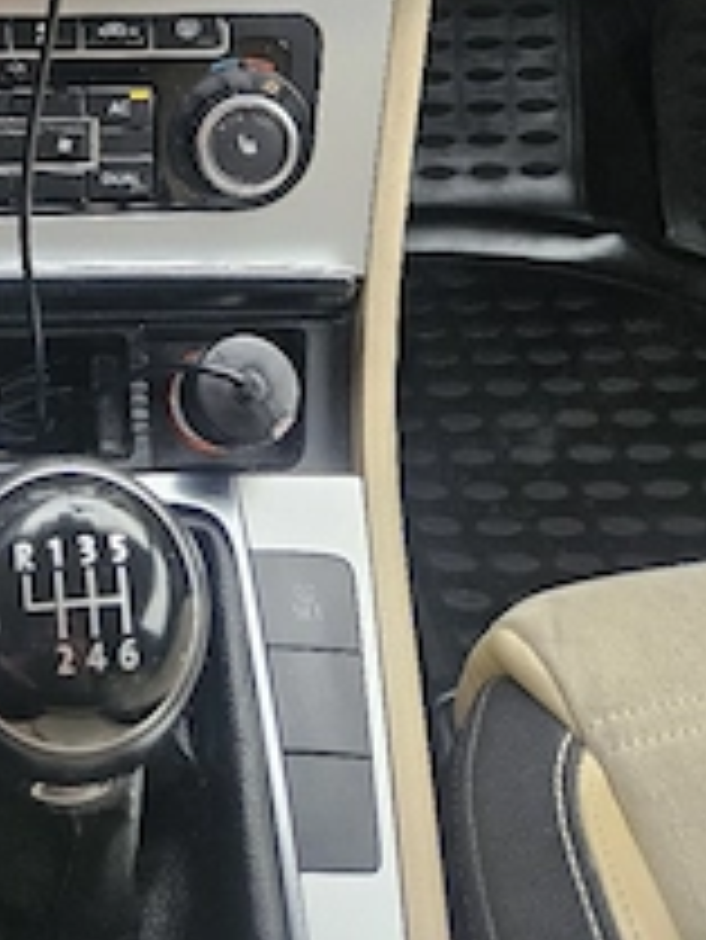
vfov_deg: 39.0
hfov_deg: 31.1
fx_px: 1195
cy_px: 45
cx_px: 49
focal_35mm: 44
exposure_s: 1/370
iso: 250
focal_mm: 5.4
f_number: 1.8
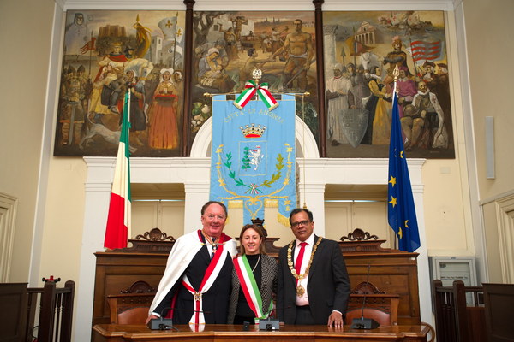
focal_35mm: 35
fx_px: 500
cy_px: 171
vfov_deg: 37.9
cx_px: 257
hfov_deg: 54.4
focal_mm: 35
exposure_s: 1/40
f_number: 5
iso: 1250
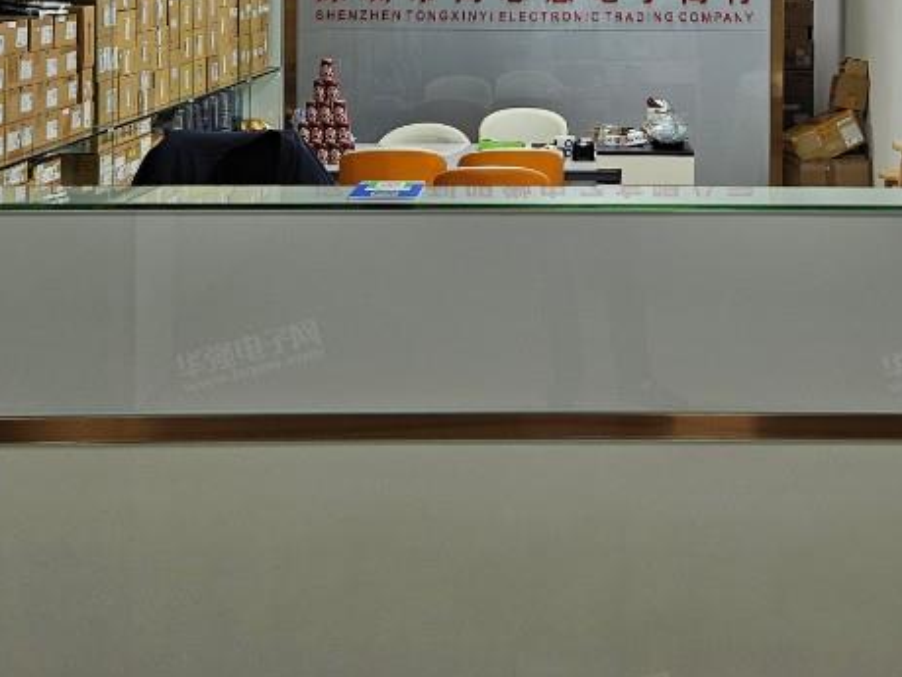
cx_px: 602
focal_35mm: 54
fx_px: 1407
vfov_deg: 25.7
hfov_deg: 35.2
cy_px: 2
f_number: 1.8
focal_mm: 5.4
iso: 40
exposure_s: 1/100
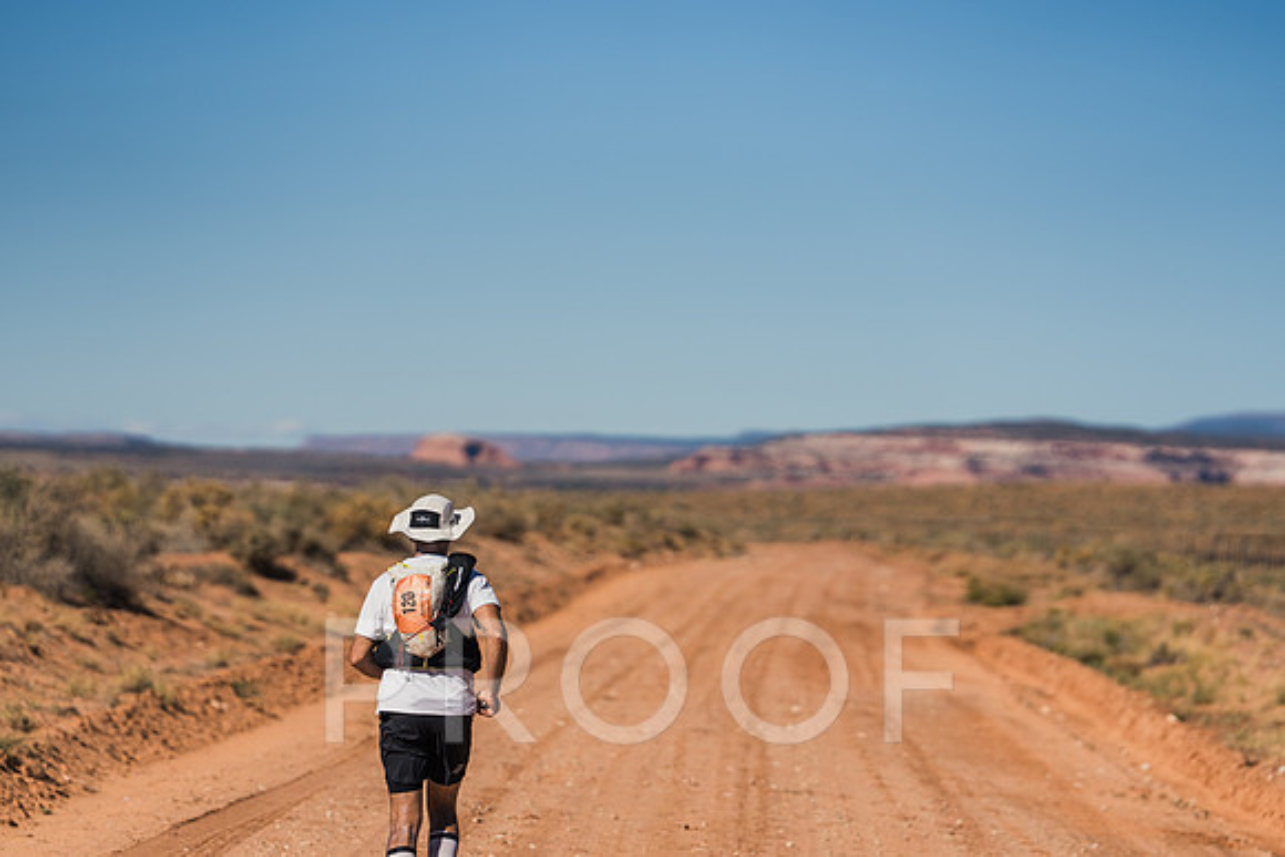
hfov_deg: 12.9
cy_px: 423
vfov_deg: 8.6
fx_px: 5687
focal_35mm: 159
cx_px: 633
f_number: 2.8
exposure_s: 1/6400
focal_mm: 150
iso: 100
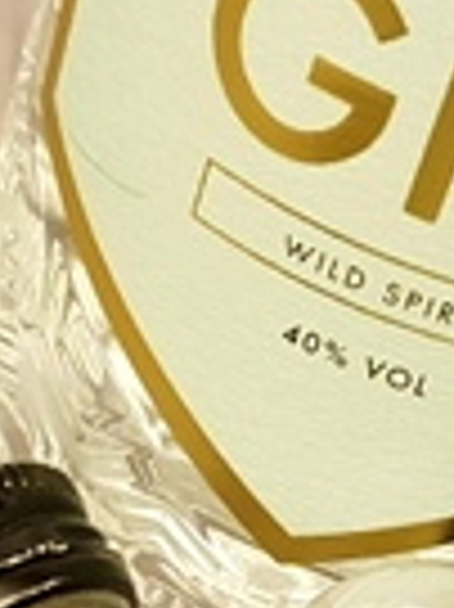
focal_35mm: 123
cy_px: 477
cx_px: 333
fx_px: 2154
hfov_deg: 12.0
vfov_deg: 15.9
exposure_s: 1/20
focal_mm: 4.2
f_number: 1.7
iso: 250
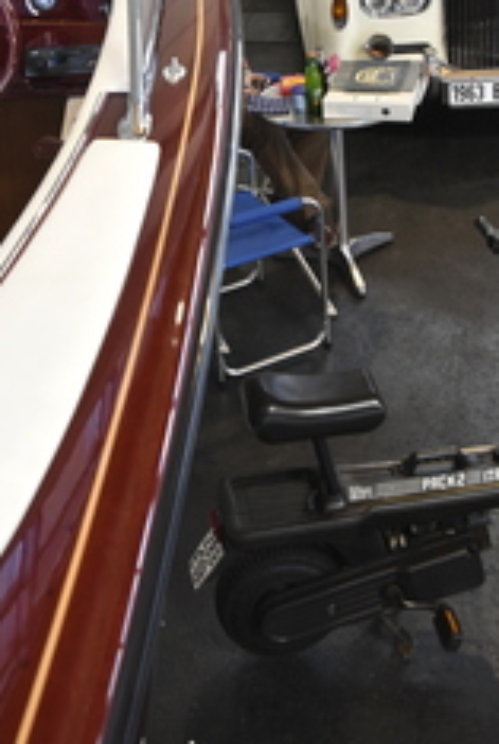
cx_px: 284
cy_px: 153
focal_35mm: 58
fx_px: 1201
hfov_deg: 23.5
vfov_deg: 33.5
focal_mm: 34
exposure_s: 1/125
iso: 2500
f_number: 7.1
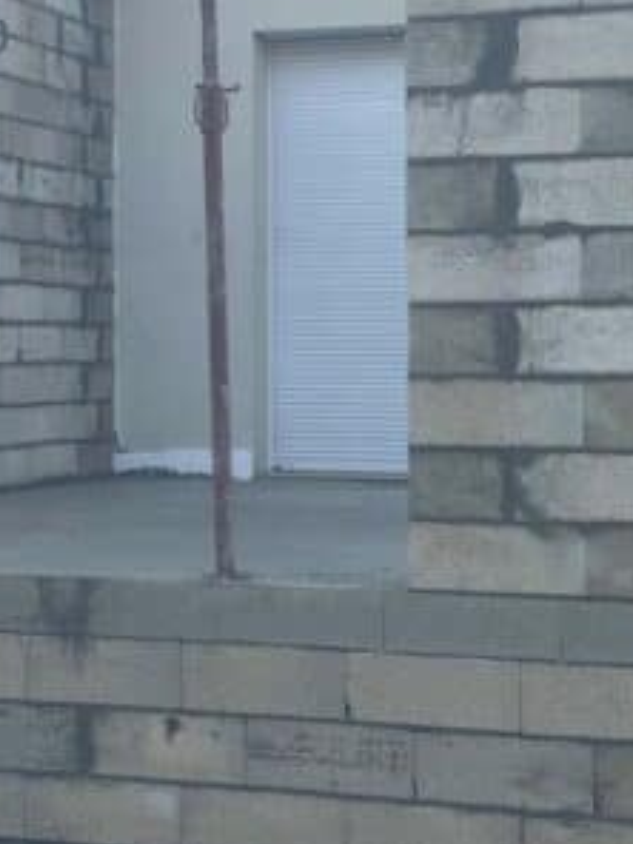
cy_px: 271
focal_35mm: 90
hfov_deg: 16.4
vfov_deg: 21.7
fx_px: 2194
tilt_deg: +2.5
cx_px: 202
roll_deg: -0.5
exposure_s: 1/121
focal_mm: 4.2
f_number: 1.6
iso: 32
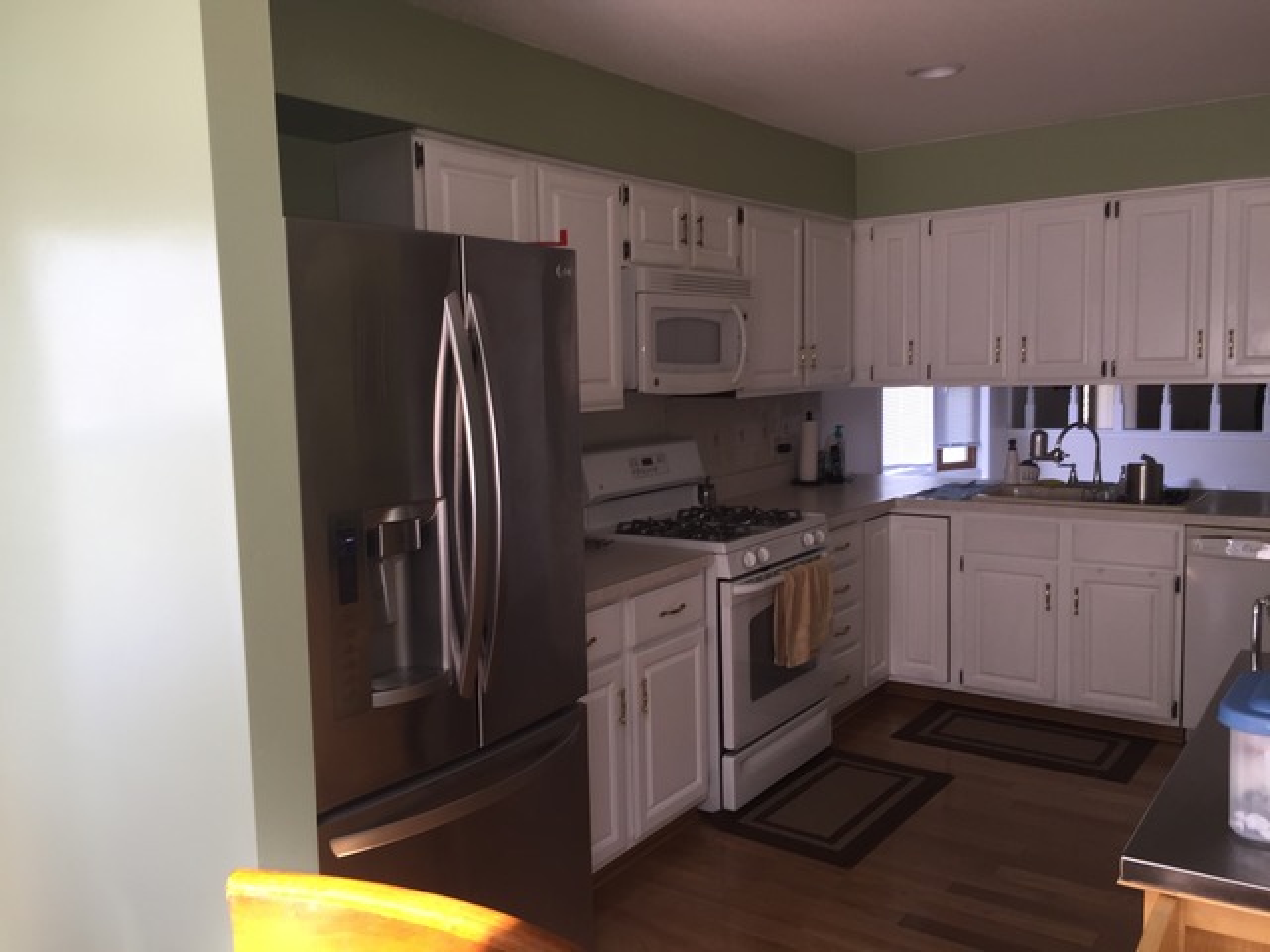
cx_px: 635
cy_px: 476
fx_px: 1064
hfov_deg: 61.7
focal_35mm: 29
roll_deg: +1.3
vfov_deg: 48.2
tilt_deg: -4.9
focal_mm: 4.15
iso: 40
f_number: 2.2
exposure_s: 1/30
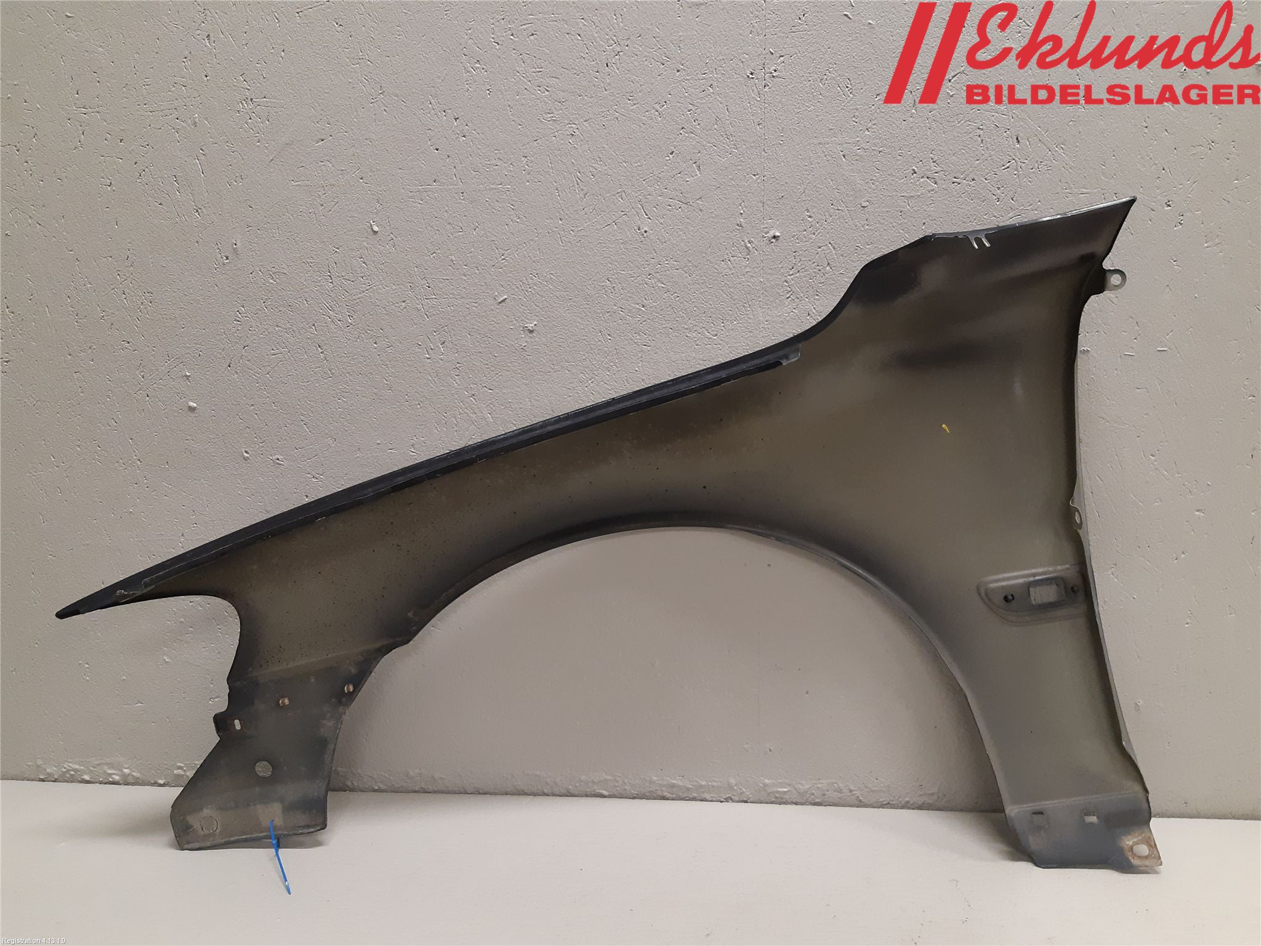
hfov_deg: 67.3
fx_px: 947
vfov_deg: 53.1
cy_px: 473
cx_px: 630
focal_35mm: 26
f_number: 1.7
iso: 200
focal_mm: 3.93
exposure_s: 1/50
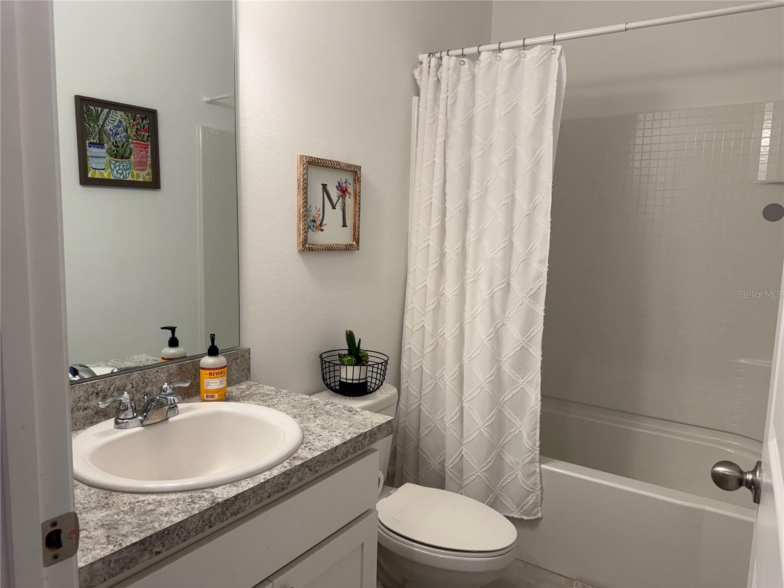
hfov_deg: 71.6
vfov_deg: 56.8
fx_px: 544
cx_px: 392
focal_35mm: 24
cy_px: 294
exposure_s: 1/120
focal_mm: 6.76
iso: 125
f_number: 1.78
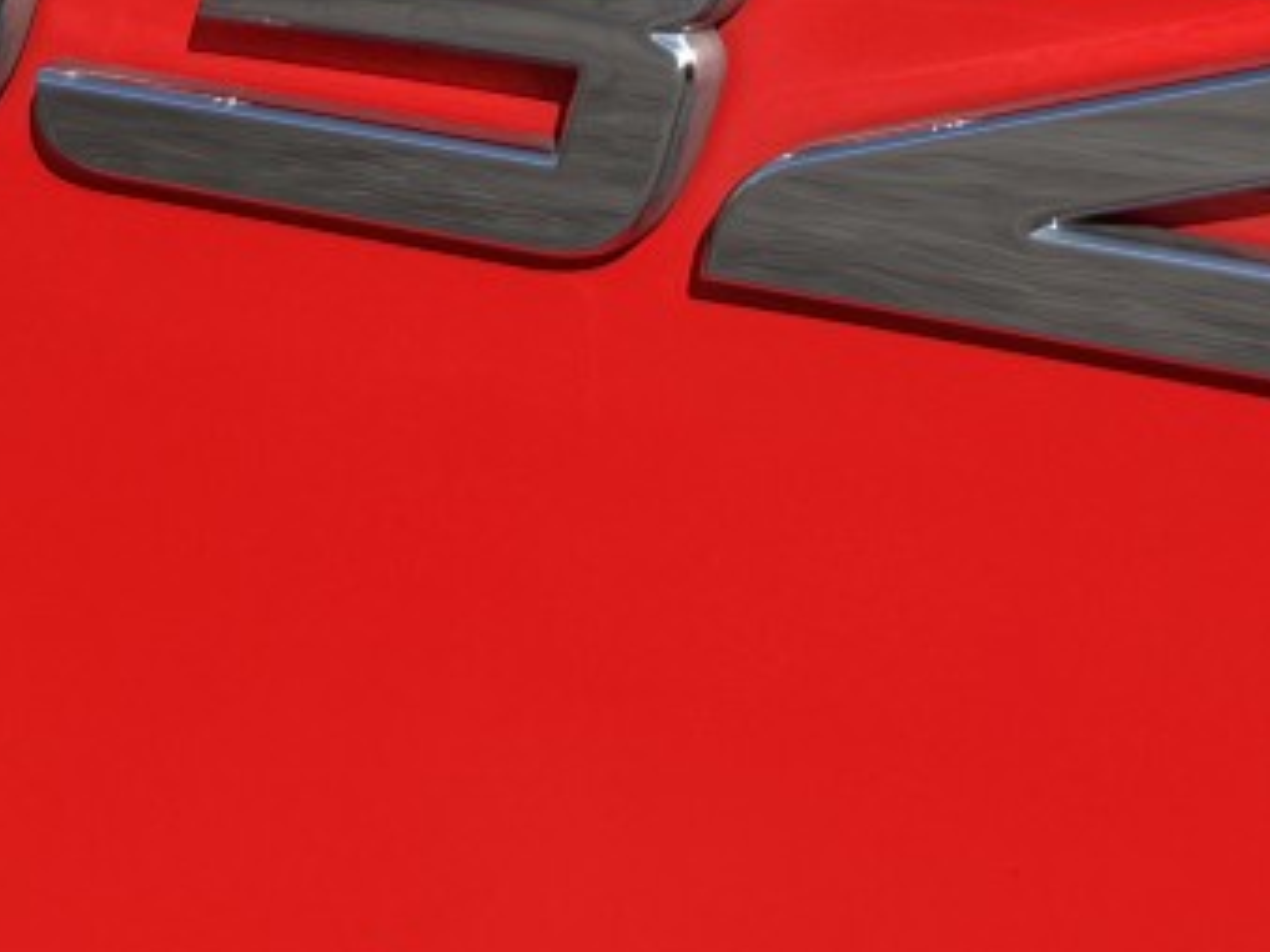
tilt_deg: +1.5
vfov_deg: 12.5
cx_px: 839
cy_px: -1016
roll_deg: -2.6
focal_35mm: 102
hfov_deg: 19.2
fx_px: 3741
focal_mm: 6.76
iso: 80
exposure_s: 1/2907
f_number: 1.78
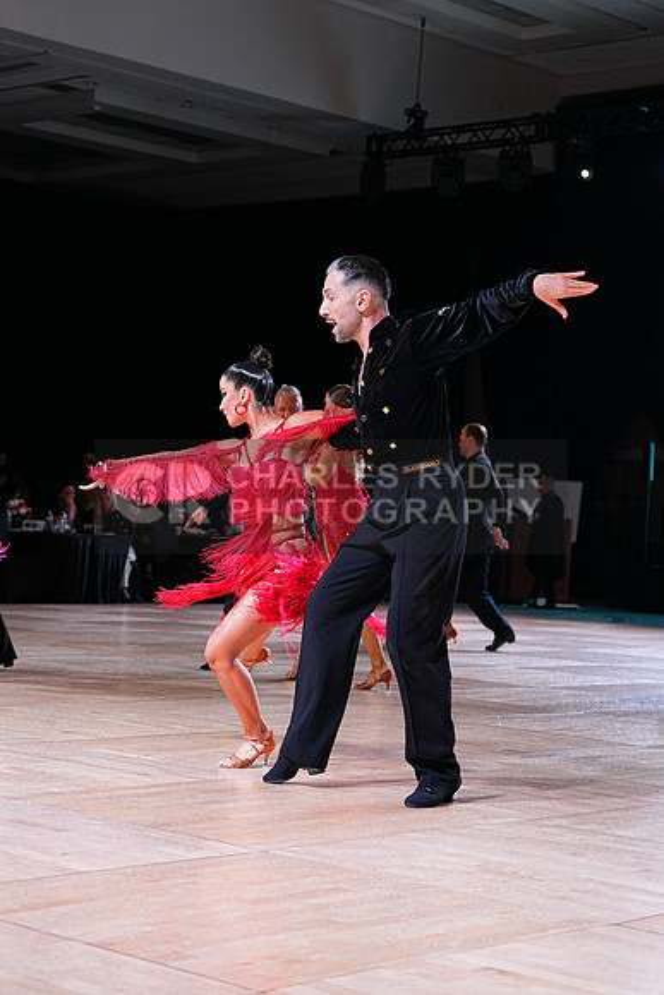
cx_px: 332
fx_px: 1935
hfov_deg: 19.5
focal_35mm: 70
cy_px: 498
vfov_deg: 28.8
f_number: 4
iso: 2000
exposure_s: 1/400
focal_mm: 70
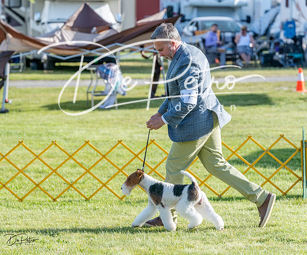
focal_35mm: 192
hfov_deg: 9.9
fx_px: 1768
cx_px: 124
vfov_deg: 8.2
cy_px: 129
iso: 500
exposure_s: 1/1250
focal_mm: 165
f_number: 5.6
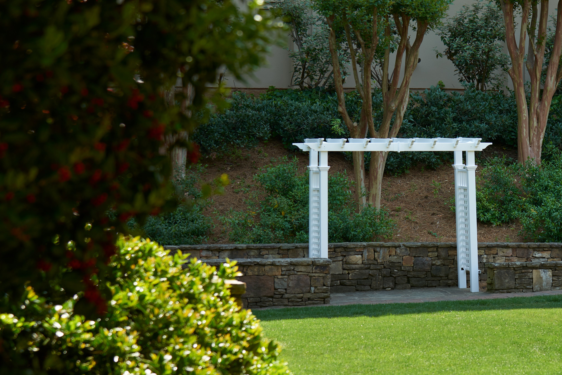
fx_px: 2217
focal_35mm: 142
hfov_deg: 14.3
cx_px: 481
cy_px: 295
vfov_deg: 9.6
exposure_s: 1/100
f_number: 5
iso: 100
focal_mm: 78
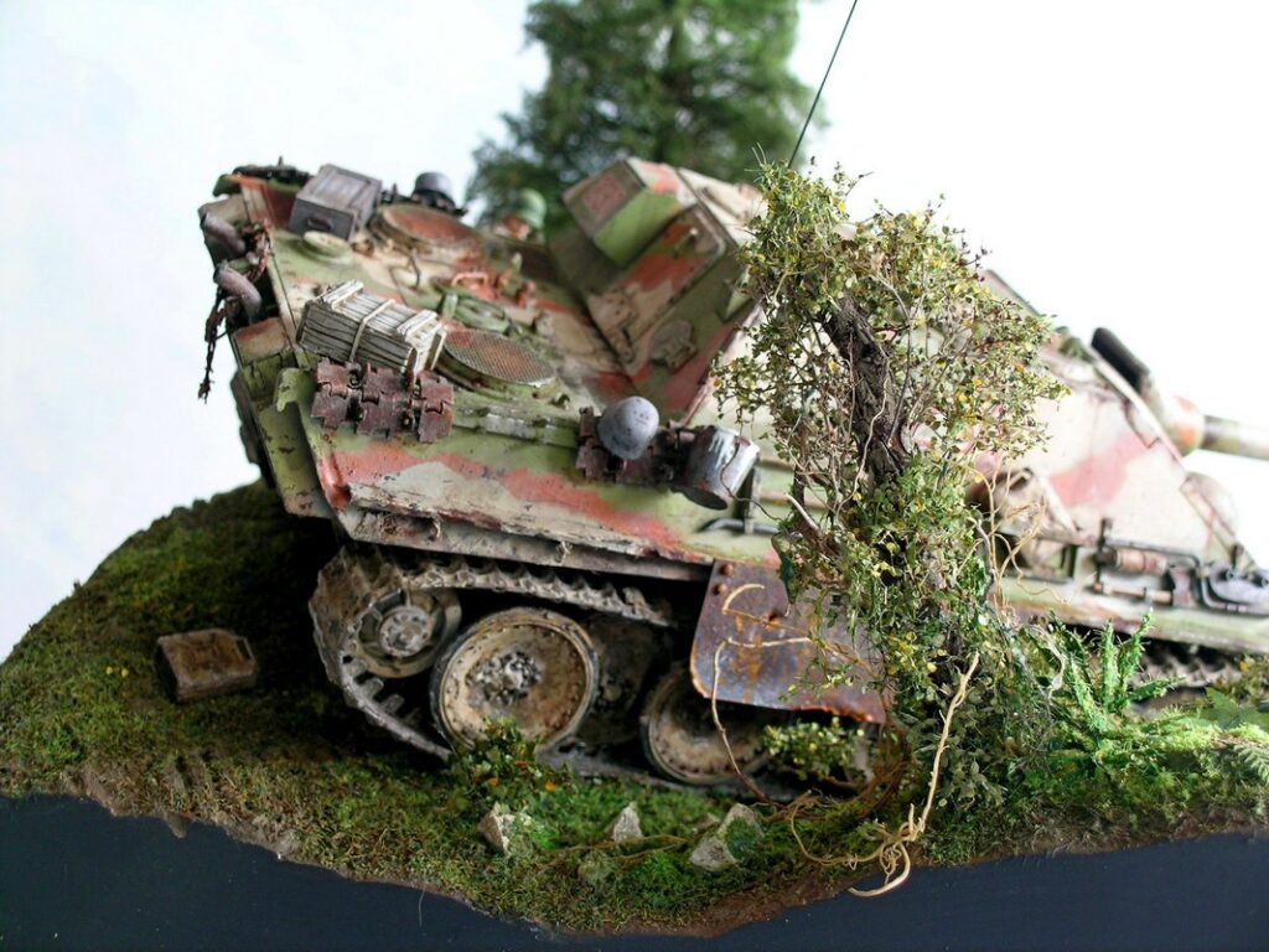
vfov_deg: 22.6
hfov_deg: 29.8
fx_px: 2383
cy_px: 476
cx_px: 634
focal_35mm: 65
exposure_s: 1/3.2
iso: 53
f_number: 4.3
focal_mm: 13.5
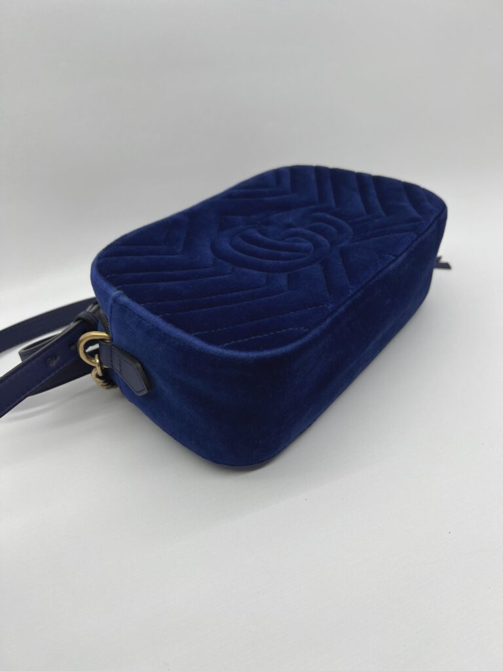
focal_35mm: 26
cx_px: 252
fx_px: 504
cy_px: 336
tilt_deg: -33.3
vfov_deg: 67.3
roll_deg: +4.2
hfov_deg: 53.1
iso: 40
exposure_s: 1/245
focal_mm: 5.7
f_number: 1.5
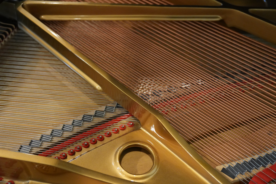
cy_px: 92
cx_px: 138
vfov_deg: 31.9
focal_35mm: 42
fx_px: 322
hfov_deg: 46.4
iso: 3200
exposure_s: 1/160
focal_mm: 28
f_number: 2.8
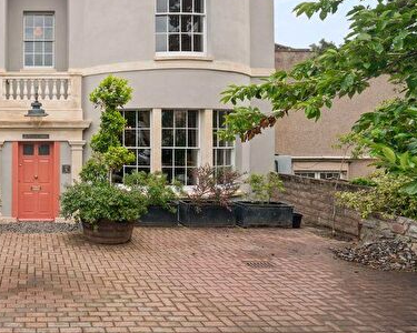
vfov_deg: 49.7
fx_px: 346
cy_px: 87
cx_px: 36
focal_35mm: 28
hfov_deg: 53.7
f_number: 5.6
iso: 320
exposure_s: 1/200
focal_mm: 16
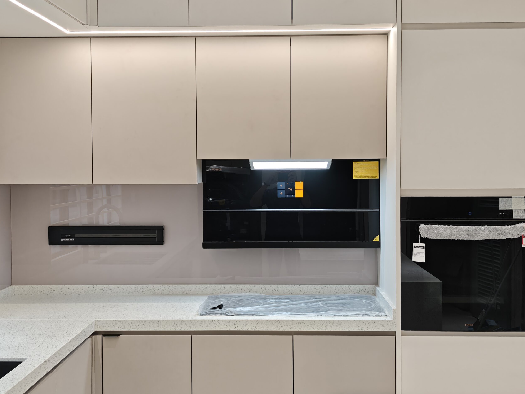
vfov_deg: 30.9
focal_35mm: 47
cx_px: 263
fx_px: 713
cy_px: 197
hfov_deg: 40.4
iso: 200
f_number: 1.63
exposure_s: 1/100
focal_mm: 8.72
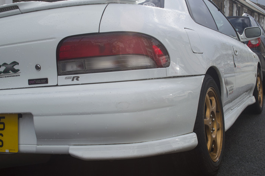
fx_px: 324
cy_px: 81
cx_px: 133
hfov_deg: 44.5
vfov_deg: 30.5
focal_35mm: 44
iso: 100
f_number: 7.1
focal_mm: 26
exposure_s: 1/200
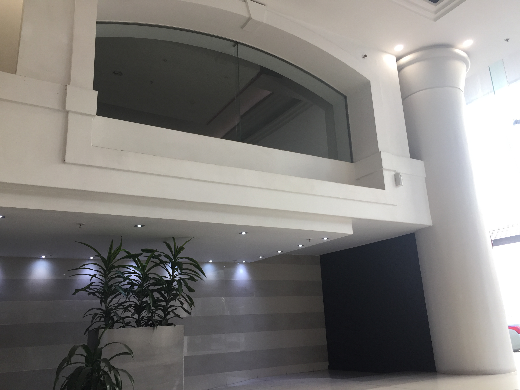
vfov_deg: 48.2
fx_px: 436
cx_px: 260
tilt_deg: +16.1
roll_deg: +3.1
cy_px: 195
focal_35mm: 29
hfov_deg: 61.7
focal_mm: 4.15
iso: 50
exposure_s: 1/100
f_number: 2.2
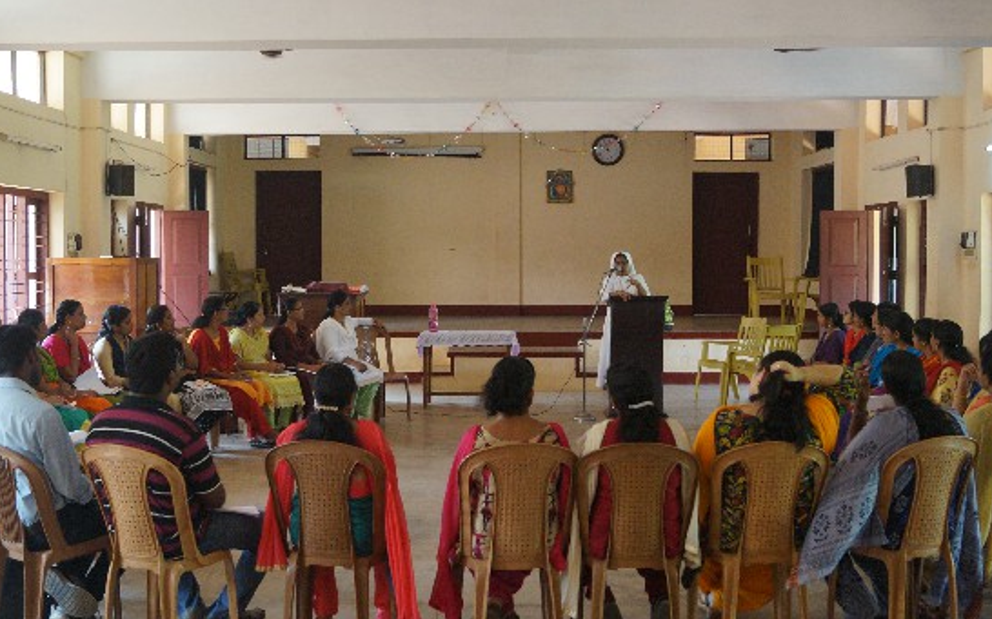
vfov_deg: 29.8
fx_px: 1162
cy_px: 281
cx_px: 472
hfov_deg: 46.2
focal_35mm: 43
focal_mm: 24
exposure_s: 1/160
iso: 1600
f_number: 4
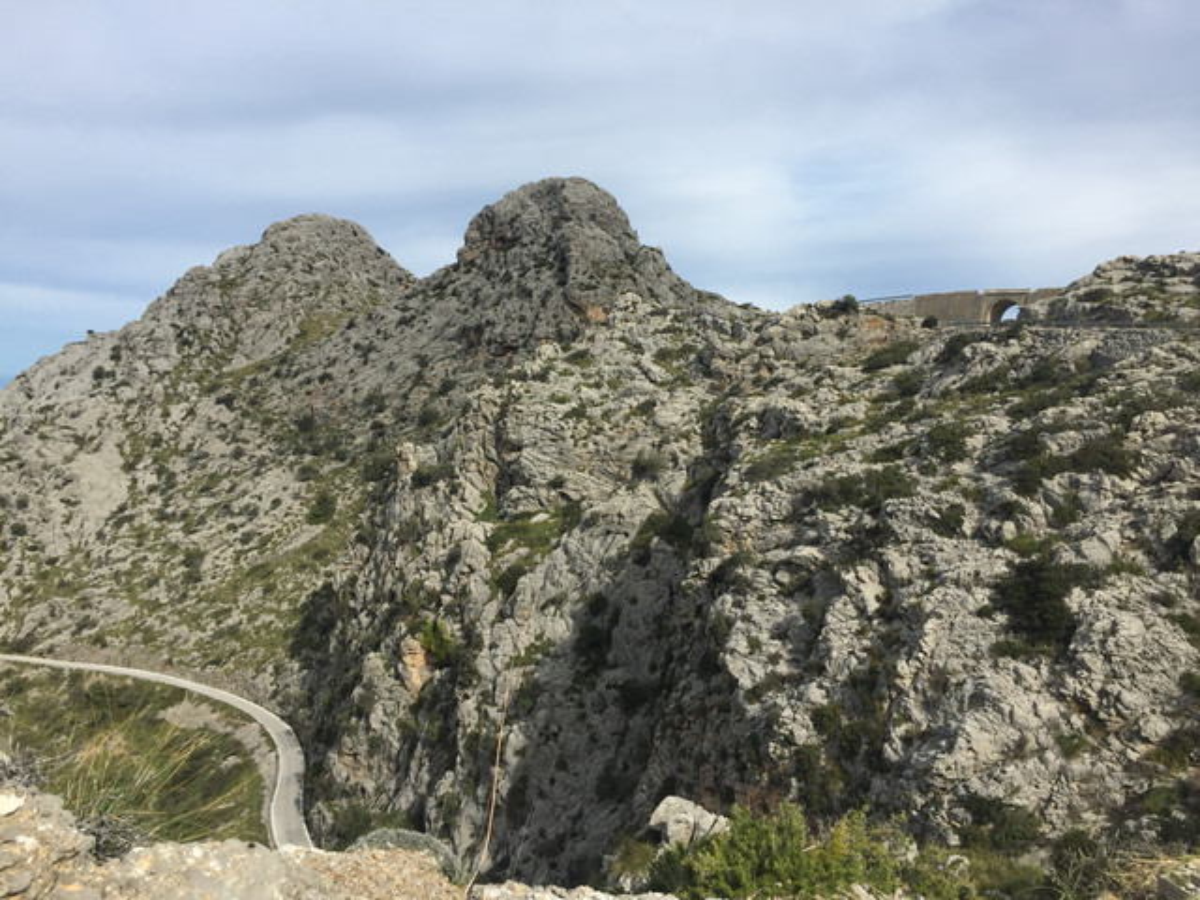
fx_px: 1005
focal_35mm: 29
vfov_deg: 48.2
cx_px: 600
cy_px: 450
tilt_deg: -1.5
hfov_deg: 61.7
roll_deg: -5.0
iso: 32
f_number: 2.2
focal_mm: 4.15
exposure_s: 1/2198
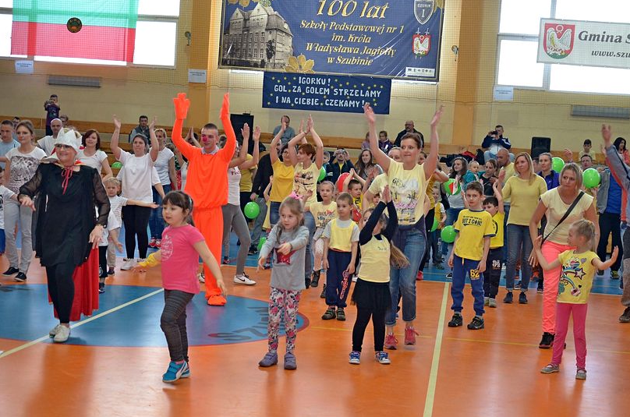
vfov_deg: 22.5
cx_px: 331
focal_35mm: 60
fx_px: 1048
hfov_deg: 33.5
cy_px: 215
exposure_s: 1/160
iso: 1600
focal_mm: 38
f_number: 4.5
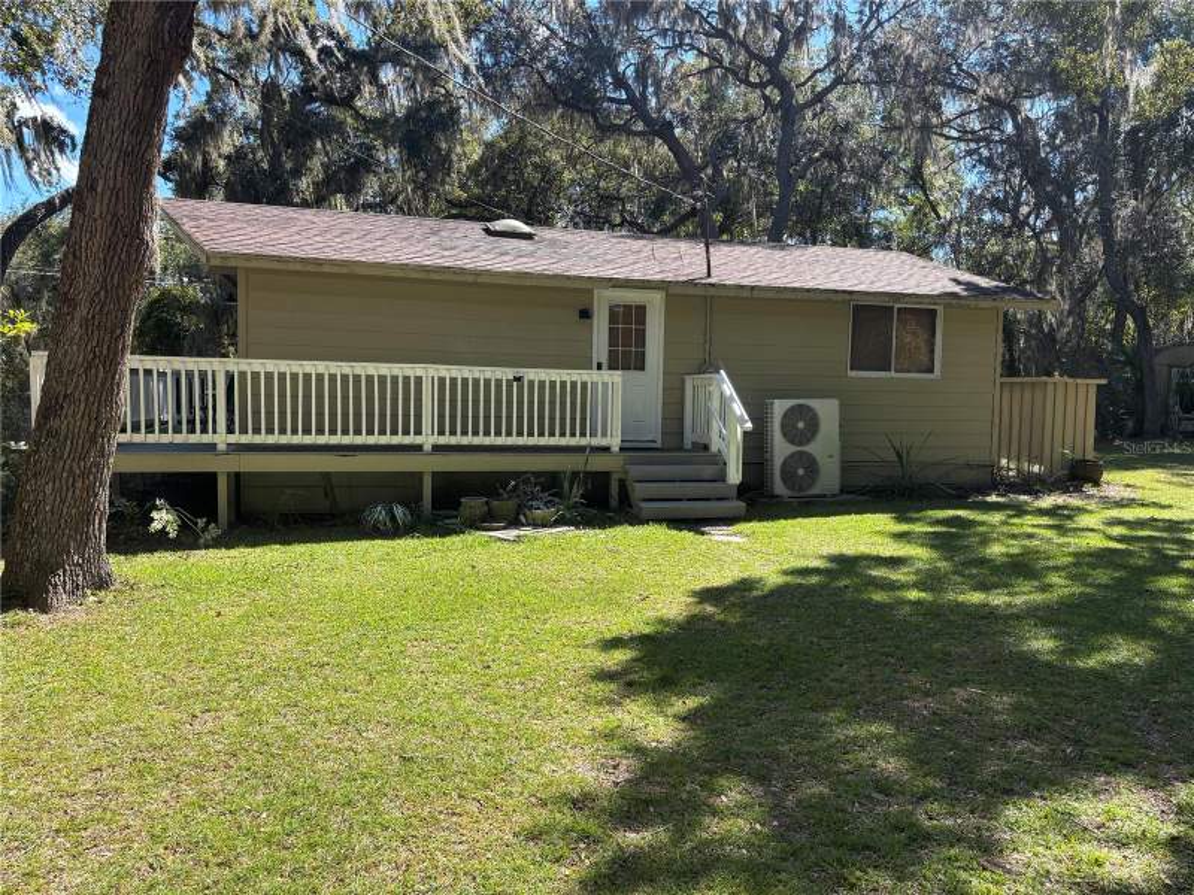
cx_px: 597
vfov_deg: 53.1
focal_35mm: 26
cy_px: 448
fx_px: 897
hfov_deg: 67.3
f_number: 1.6
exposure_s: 1/961
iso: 50
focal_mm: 5.96
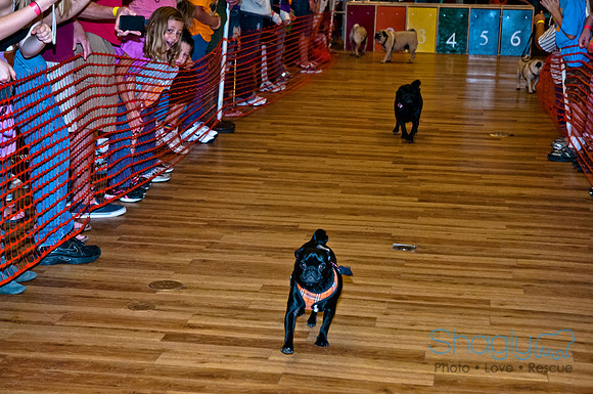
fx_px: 1234
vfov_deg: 18.1
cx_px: 296
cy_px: 197
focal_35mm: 75
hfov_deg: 27.0
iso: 640
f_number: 4
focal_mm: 50
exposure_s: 1/200
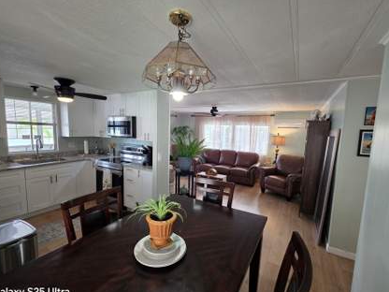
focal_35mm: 15
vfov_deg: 81.7
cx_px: 195
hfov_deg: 98.2
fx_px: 169
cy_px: 152
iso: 250
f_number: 1.9
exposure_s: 1/120
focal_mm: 2.2
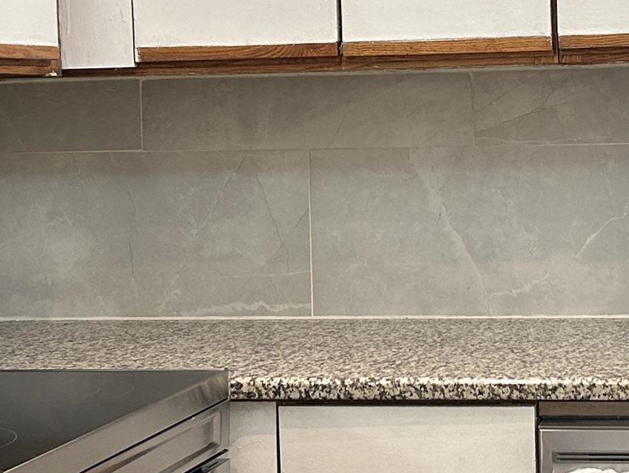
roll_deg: +2.5
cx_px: 531
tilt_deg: -1.7
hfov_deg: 18.8
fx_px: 1872
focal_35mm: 103
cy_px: 152
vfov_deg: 14.3
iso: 80
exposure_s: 1/120
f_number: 1.5
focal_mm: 5.7
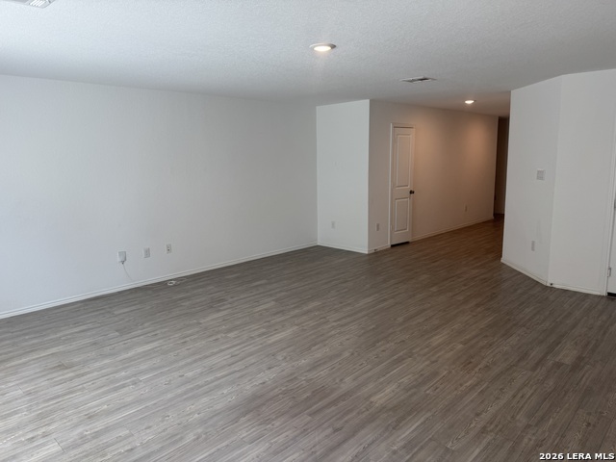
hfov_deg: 71.6
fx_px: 427
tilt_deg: -10.5
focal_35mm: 24
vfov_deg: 56.8
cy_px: 231
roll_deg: +0.3
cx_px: 308
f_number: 1.78
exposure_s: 1/120
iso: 64
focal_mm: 6.76
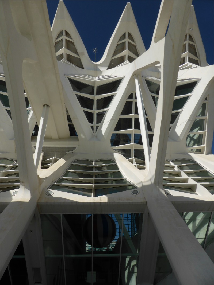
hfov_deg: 54.9
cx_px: 107
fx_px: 206
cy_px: 142
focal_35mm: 25
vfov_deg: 69.4
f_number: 3.5
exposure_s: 1/1600
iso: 100
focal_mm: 4.3
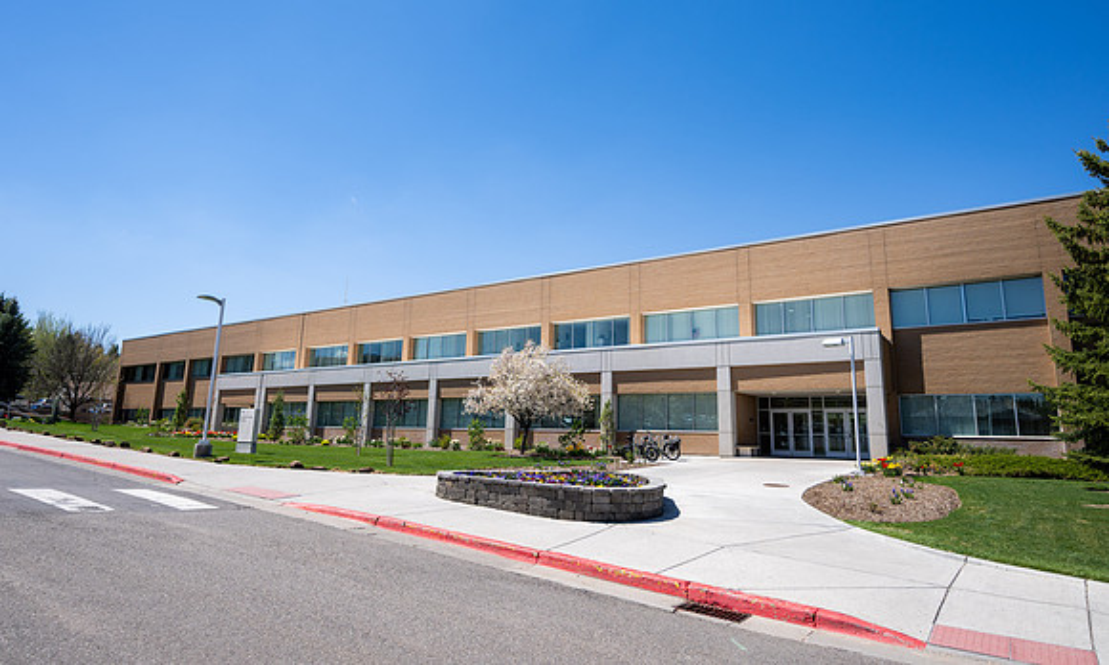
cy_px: 307
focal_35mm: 22
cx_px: 555
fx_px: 644
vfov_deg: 54.6
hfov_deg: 81.4
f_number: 4
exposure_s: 1/1000
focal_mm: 20.5
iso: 100
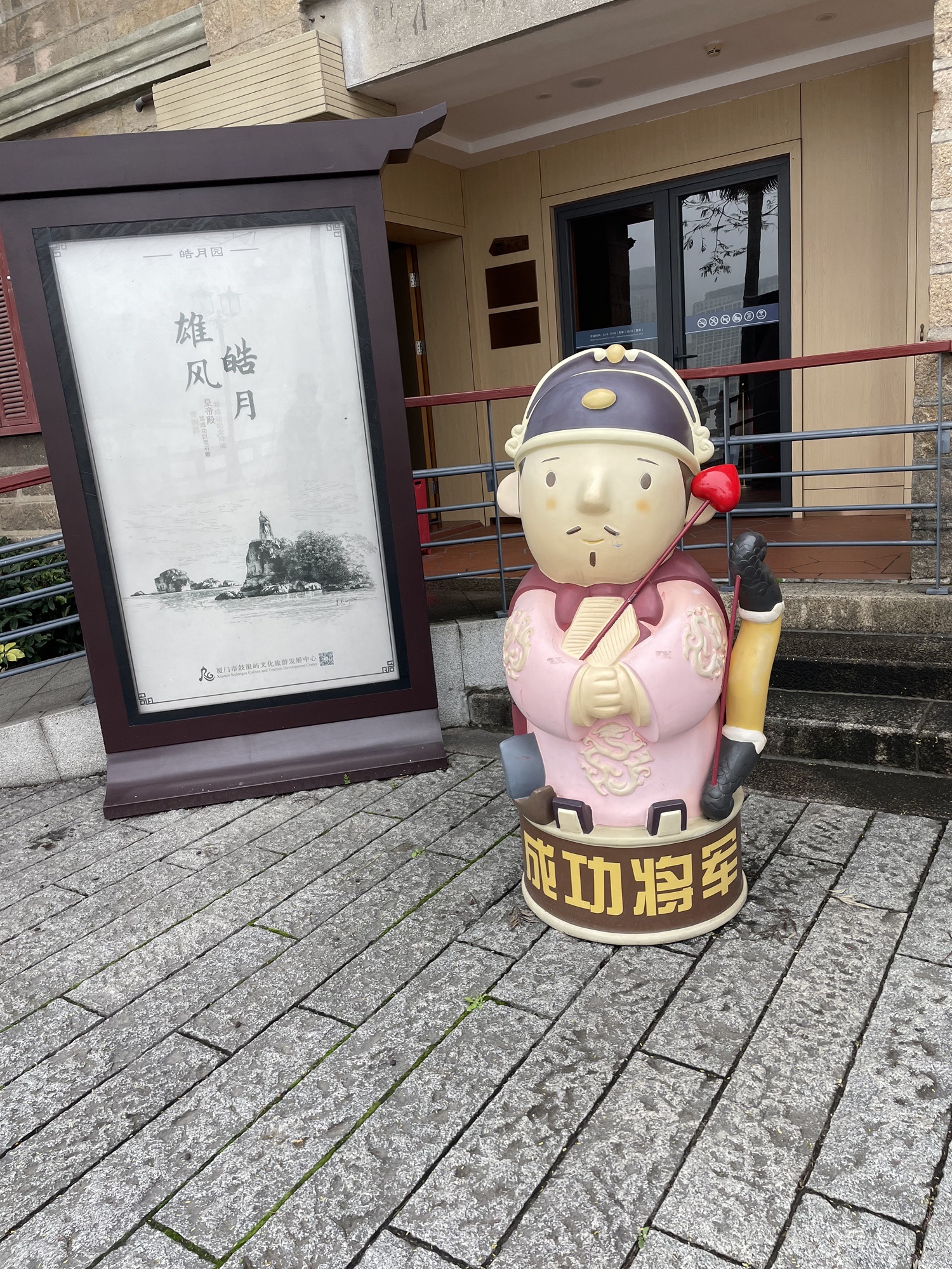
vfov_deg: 67.3
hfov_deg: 53.1
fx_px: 953
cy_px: 634
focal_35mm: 26
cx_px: 476
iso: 32
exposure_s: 1/567
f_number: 1.6
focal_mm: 4.2
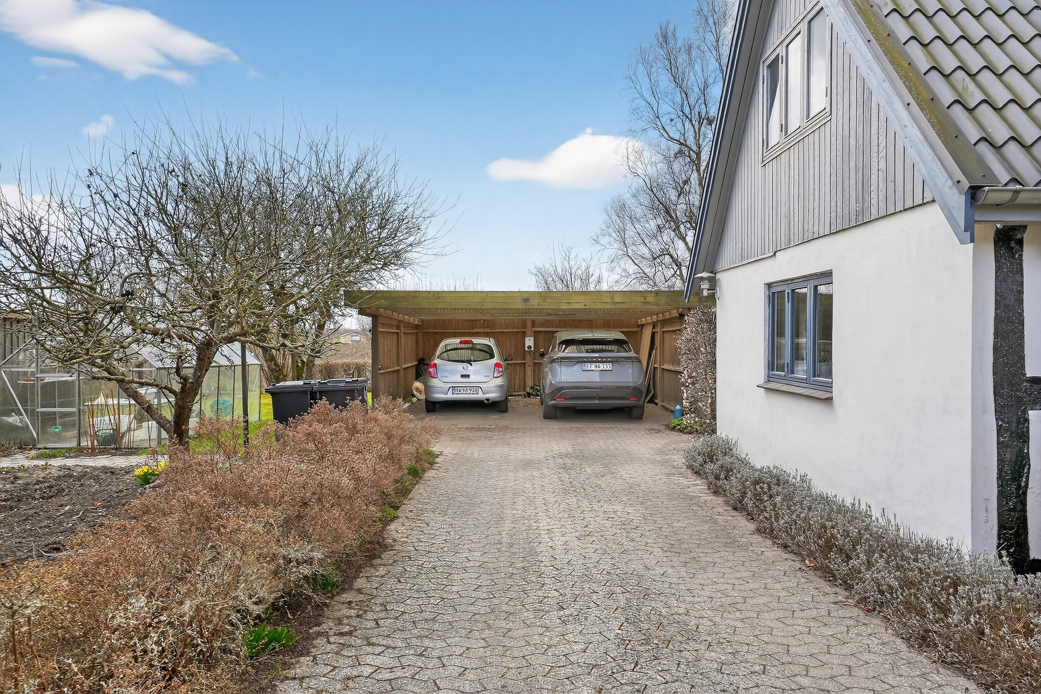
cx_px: 520
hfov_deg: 73.7
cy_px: 347
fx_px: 694
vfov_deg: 53.1
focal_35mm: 24
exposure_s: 1/800
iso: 400
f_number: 8
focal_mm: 24
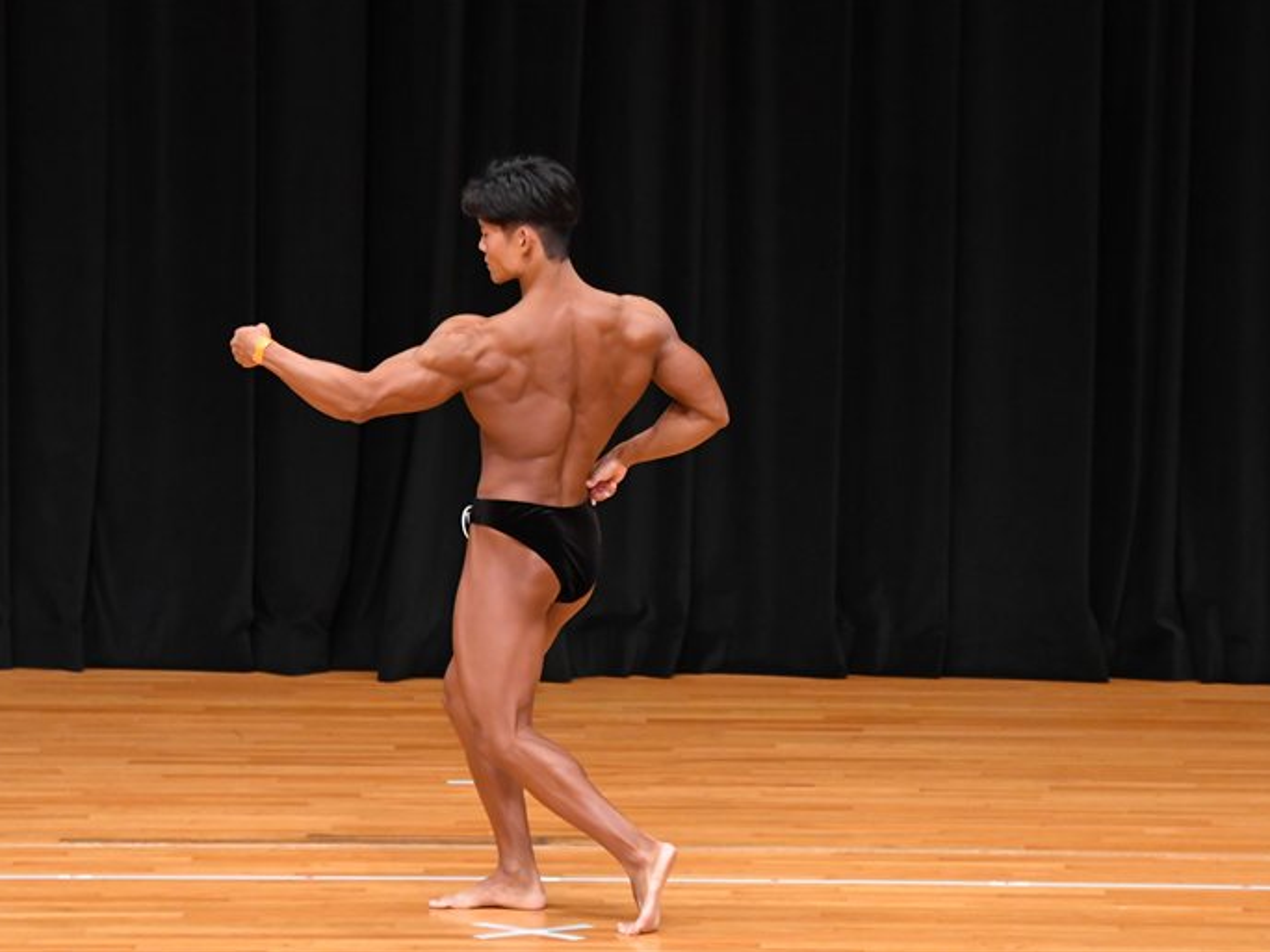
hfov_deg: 6.7
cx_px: 614
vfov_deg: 5.1
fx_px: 10786
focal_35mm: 294
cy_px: 475
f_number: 5.6
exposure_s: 1/400
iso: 4000
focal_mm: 180
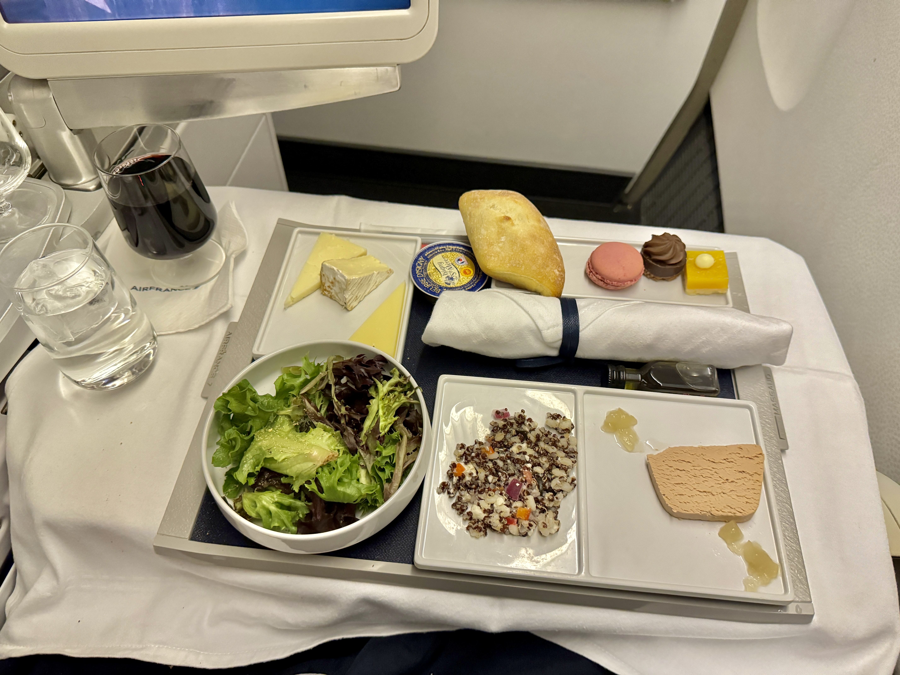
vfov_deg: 56.8
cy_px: 338
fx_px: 624
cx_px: 450
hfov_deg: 71.6
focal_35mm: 24
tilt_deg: -52.6
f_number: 1.78
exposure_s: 1/34
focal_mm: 6.86
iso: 800
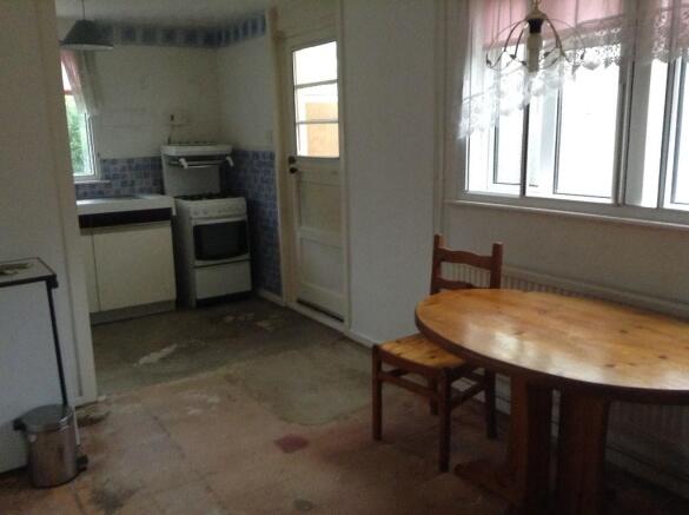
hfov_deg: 55.4
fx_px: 656
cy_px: 258
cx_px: 344
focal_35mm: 33
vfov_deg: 42.8
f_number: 2.4
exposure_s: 1/17
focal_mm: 3.3
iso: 250
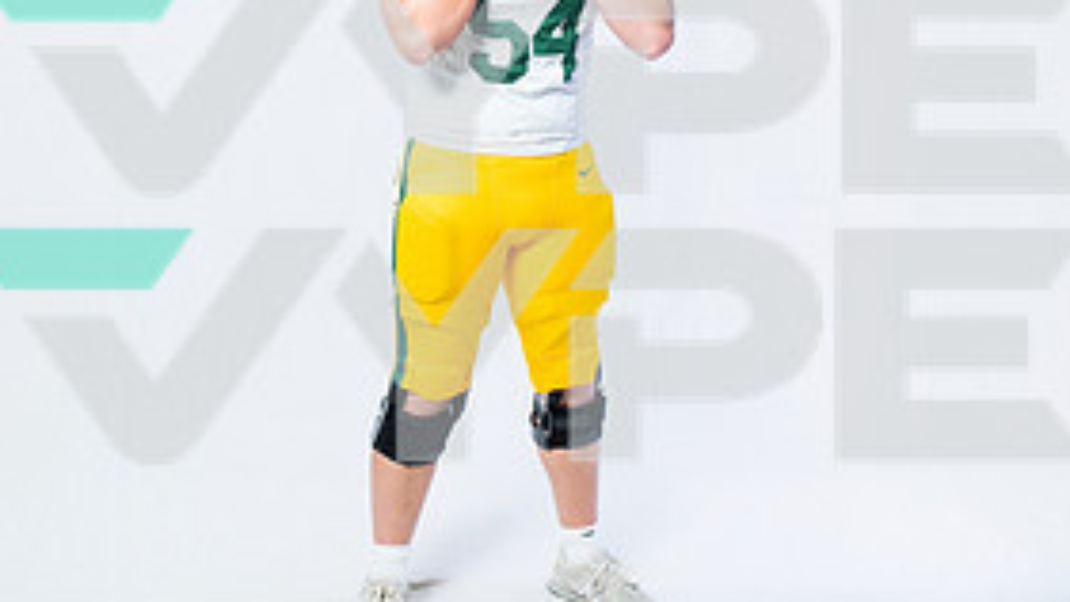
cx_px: 533
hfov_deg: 39.9
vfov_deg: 22.6
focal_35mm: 52
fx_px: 1475
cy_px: 80
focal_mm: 31
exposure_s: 1/250
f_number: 8
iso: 640
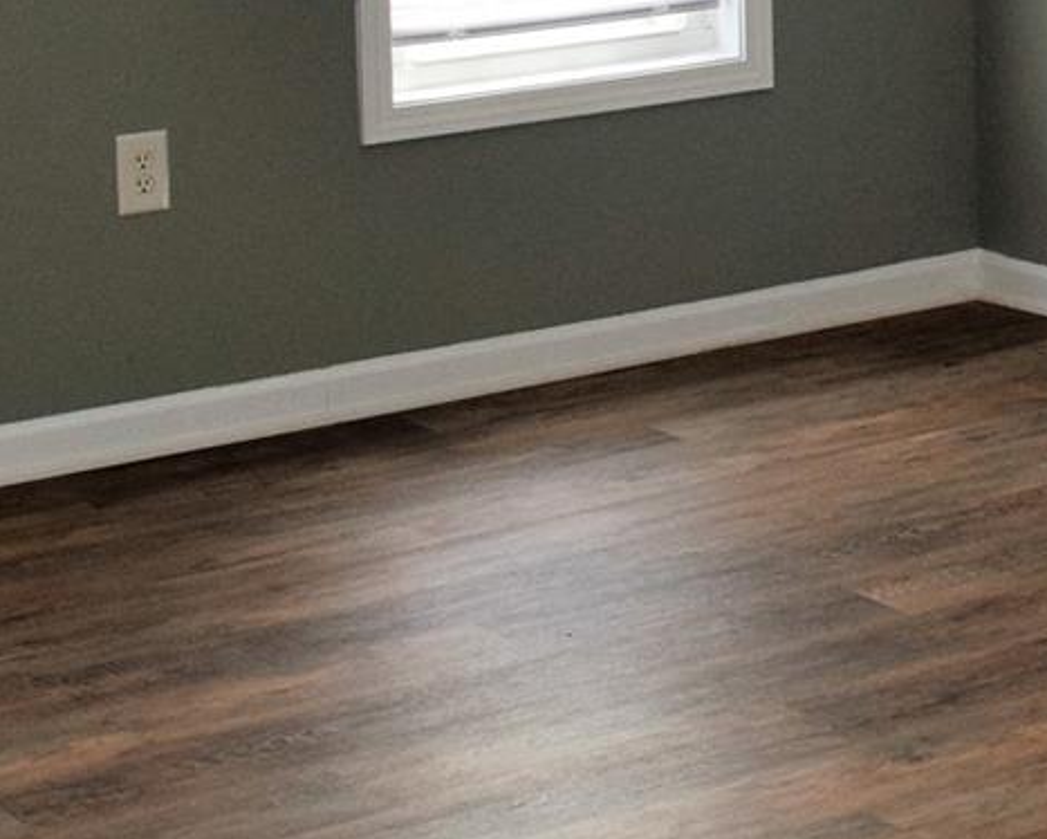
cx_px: 1576
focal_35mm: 111
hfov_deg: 15.9
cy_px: -212
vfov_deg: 13.5
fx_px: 3441
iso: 800
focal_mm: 18
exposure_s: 1/125
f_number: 5.6
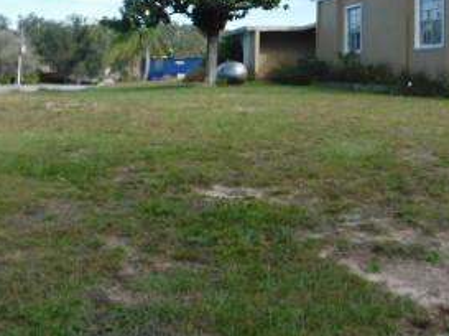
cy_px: 8
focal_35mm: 54
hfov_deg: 35.6
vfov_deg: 25.7
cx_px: 229
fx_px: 700
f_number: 3
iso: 125
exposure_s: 1/1000
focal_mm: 4
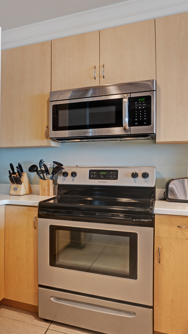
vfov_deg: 56.6
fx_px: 310
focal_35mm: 35
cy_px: 166
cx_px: -46
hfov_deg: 28.6
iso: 320
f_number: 9
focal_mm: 22
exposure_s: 1/15
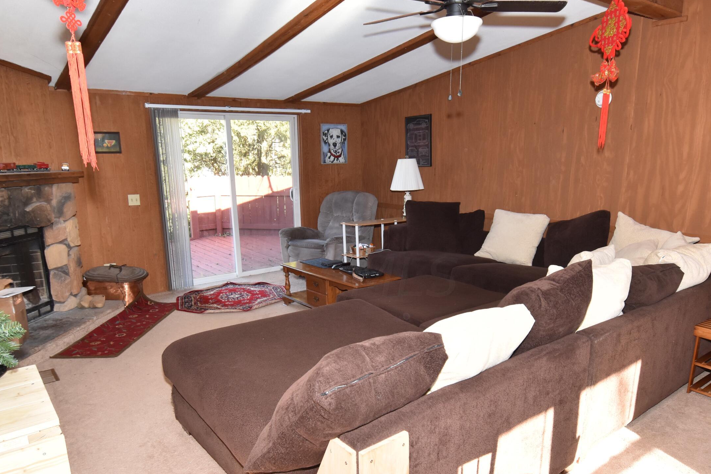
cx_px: 359
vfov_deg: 51.0
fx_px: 494
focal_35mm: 25
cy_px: 277
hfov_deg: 71.5
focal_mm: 12
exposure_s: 1/125
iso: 720
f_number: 5.6
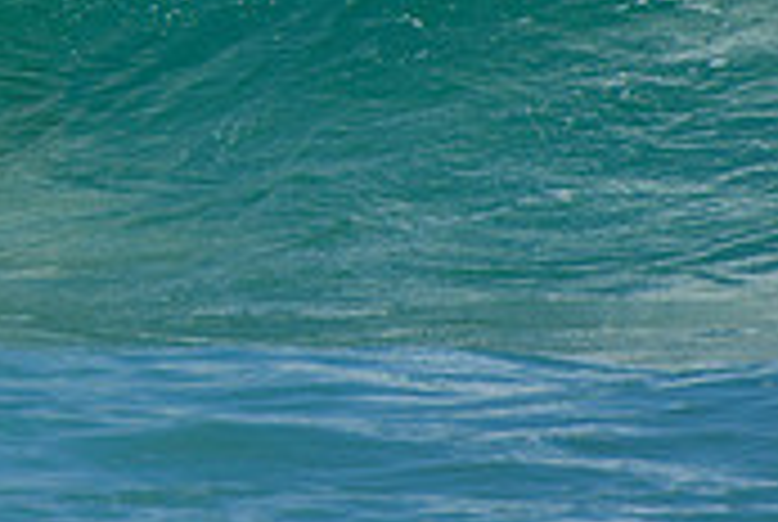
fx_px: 43469
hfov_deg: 1.0
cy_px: -110
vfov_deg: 0.7
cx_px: -508
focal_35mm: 2008
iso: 280
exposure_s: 1/2000
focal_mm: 400
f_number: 5.6
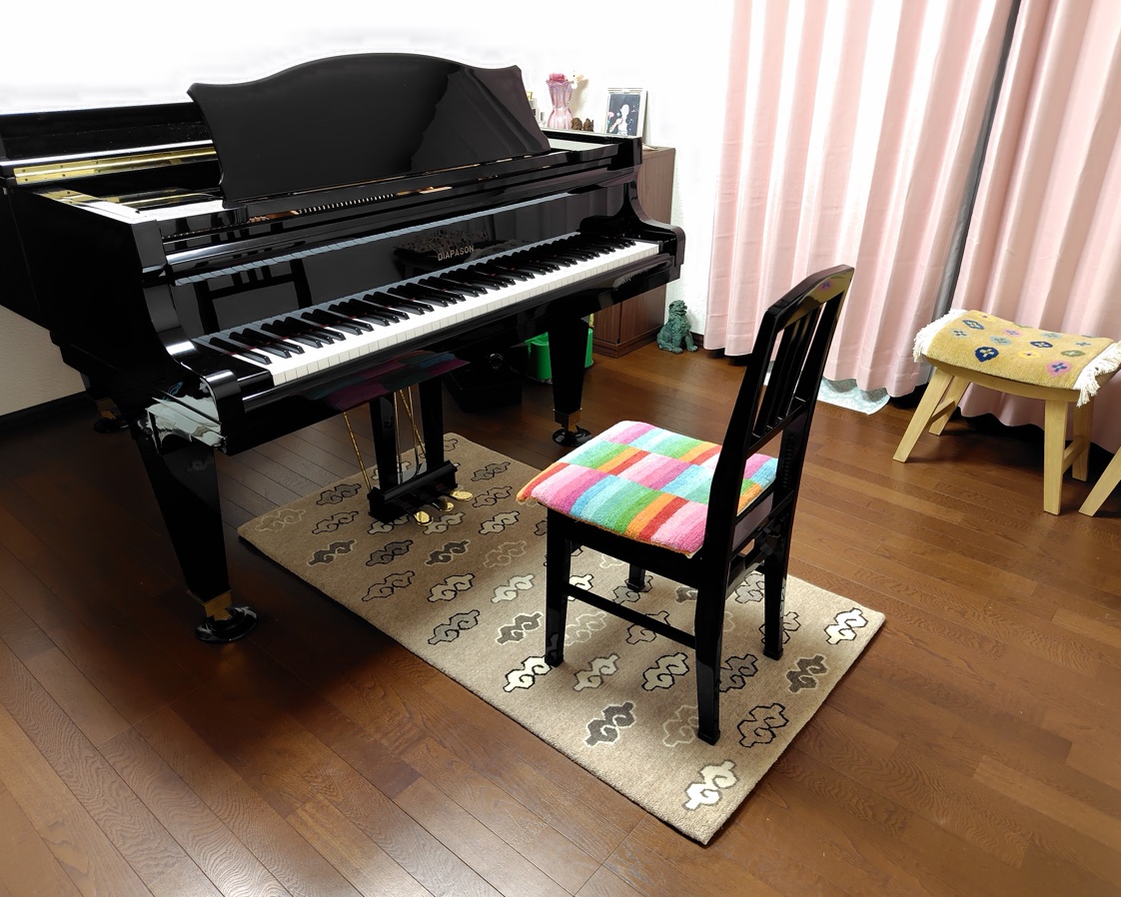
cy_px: 448
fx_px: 796
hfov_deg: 70.3
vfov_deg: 58.8
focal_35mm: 24
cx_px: 551
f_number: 1.9
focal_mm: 5.6
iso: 713
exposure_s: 1/60
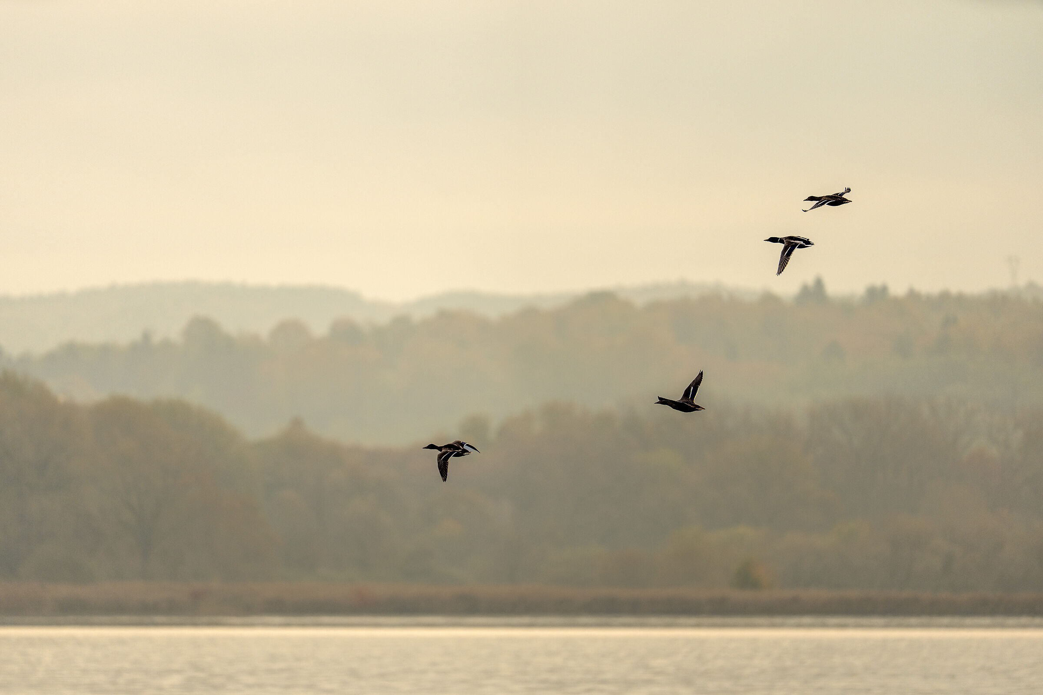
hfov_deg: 6.9
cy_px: 348
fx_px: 8691
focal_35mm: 300
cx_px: 522
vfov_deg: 4.6
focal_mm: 300
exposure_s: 1/1000
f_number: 2.8
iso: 200
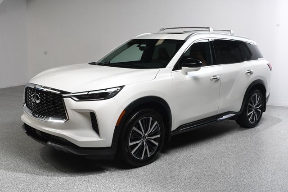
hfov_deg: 49.6
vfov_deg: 34.2
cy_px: 96
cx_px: 144
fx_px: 312
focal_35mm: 39
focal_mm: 26
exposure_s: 1/160
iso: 100
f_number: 11
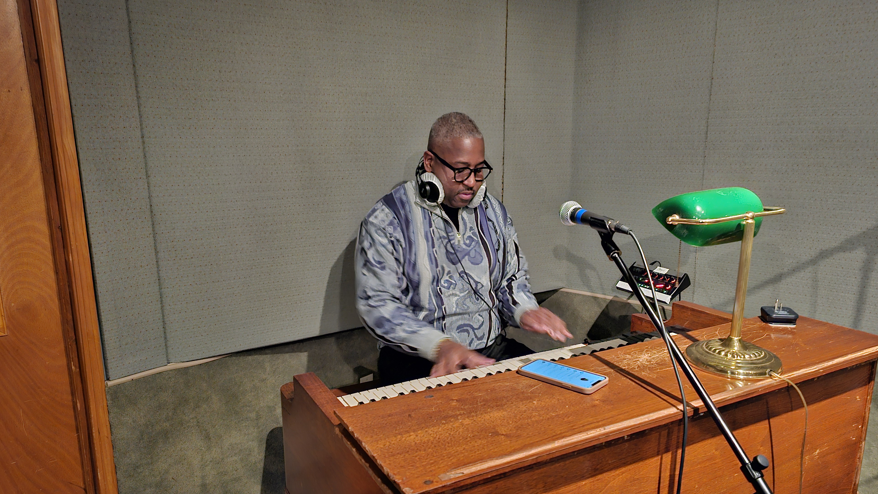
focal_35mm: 26
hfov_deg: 71.9
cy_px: 279
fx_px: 605
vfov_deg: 44.3
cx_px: 438
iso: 1000
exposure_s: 1/15
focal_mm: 6.3
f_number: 1.7
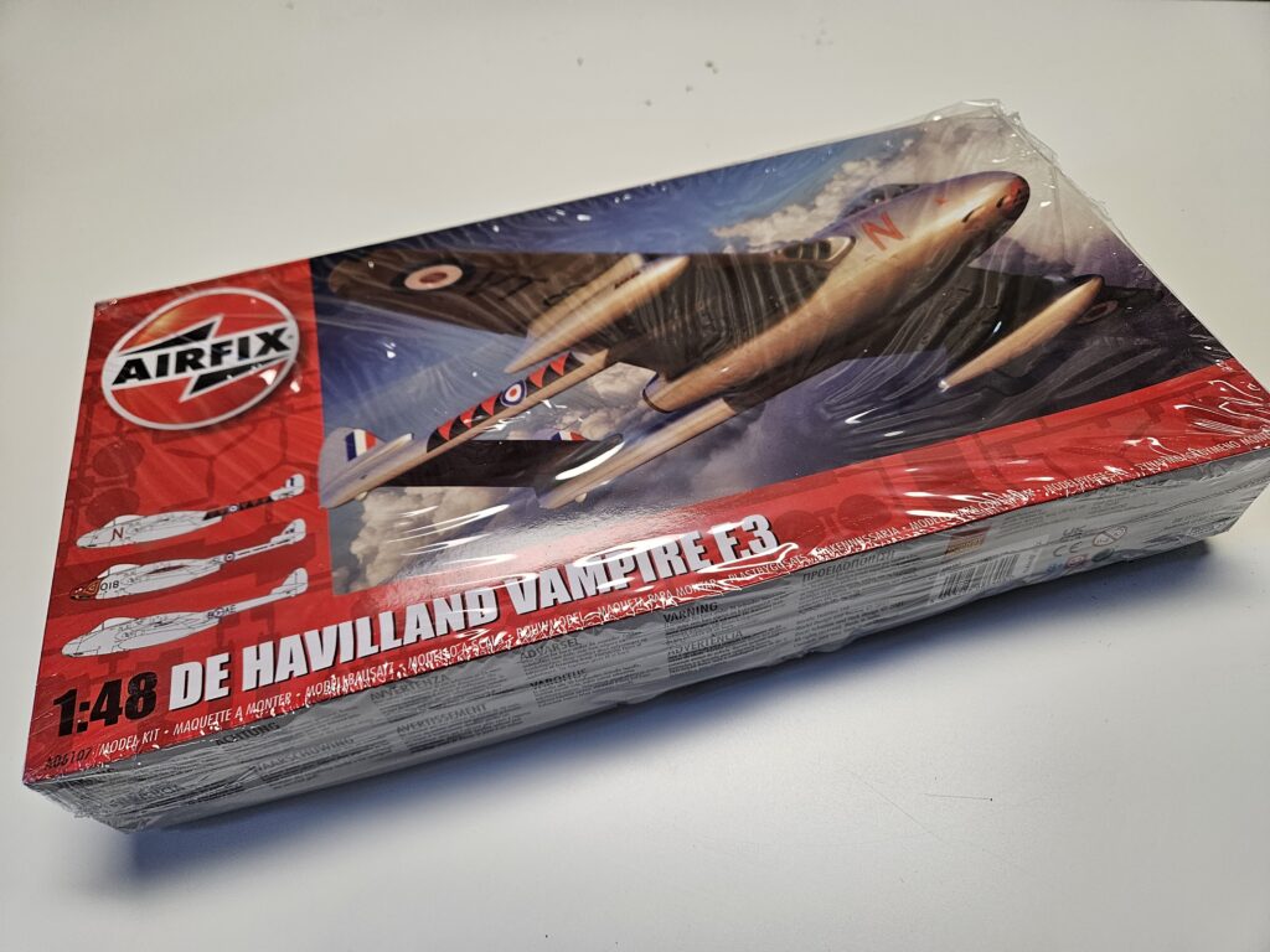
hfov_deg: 73.9
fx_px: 844
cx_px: 635
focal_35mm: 23
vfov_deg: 58.9
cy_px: 476
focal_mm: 5.4
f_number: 1.8
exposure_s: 1/120
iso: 200
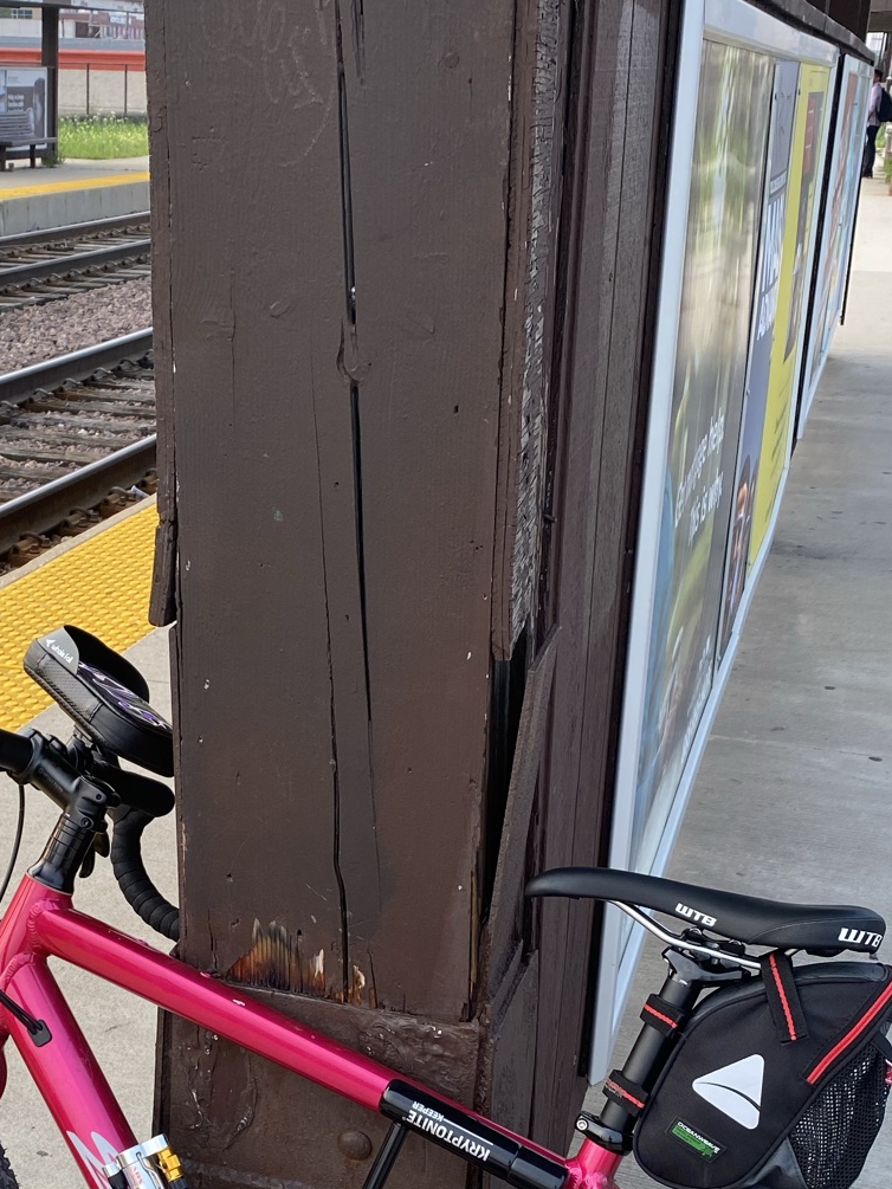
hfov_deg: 27.1
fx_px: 1821
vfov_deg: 35.6
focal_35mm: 53
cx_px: 214
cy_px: 836
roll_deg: -2.1
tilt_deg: -22.4
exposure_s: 1/198
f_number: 1.8
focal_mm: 4.25
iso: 32
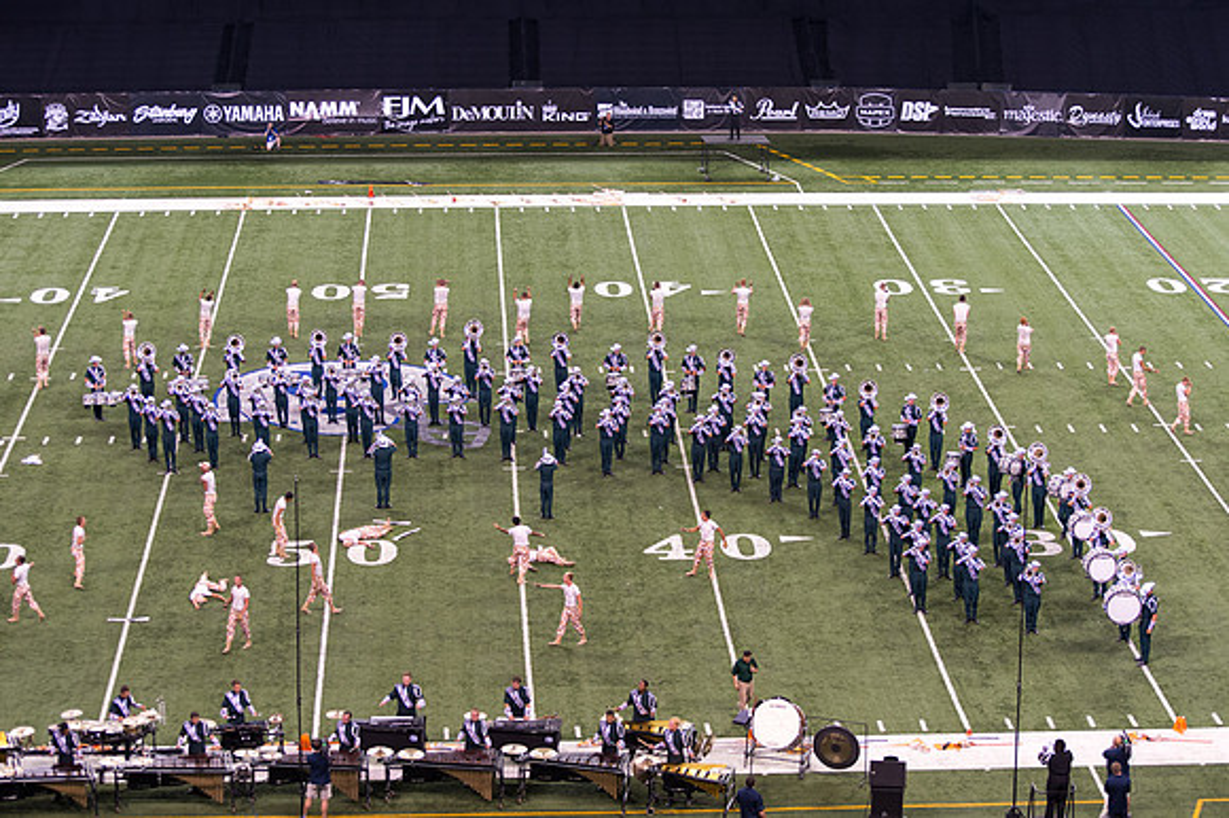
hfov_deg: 23.3
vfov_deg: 15.6
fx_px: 2982
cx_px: 627
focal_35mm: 87
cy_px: 408
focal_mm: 78
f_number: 4.5
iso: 1250
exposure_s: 1/320
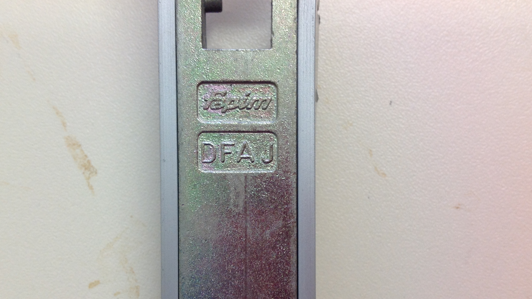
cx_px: 255
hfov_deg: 47.3
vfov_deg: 27.4
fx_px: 607
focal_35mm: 43
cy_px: 213
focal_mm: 4.28
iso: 50
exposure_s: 1/33
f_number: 2.4
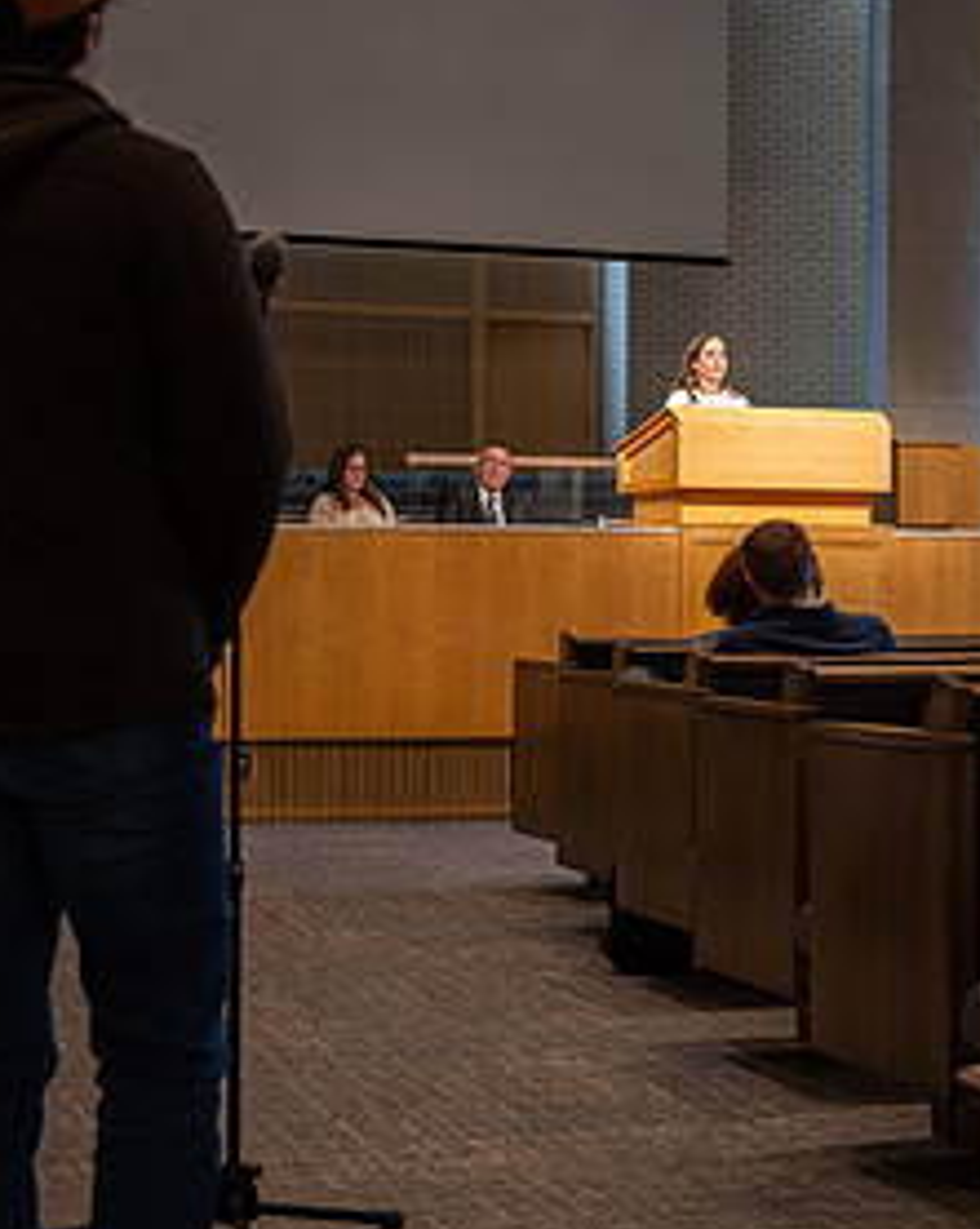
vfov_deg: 32.5
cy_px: 586
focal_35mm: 58
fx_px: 2106
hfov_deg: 26.2
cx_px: 426
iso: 800
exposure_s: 1/125
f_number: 4
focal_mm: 38
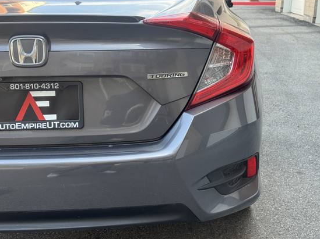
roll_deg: -1.1
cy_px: 122
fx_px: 517
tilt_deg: -16.4
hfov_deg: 34.3
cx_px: 177
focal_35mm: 56
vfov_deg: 26.1
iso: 64
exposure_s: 1/172
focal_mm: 6.76
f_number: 1.78
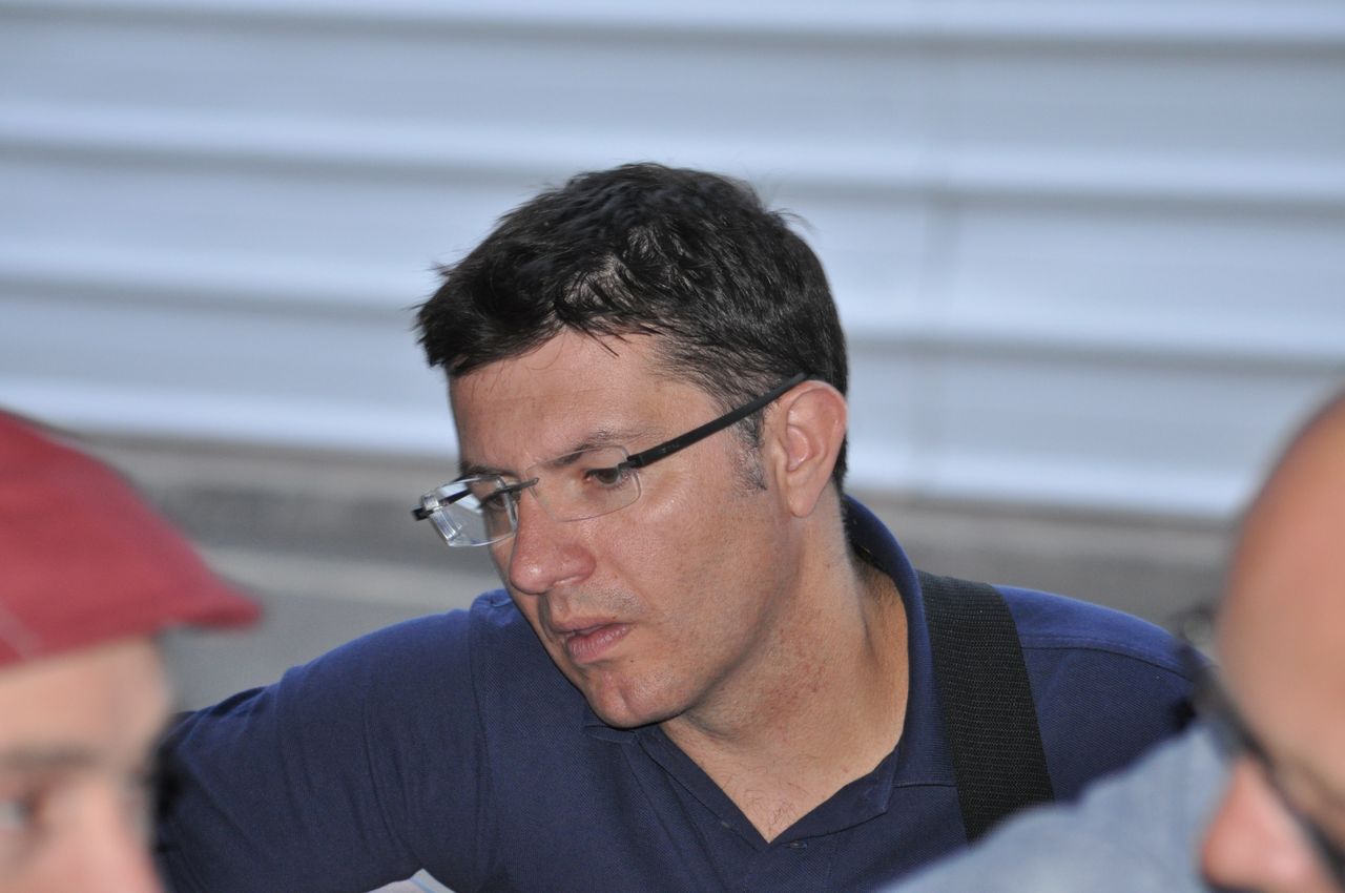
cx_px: 672
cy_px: 446
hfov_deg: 11.2
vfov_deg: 7.5
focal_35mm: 183
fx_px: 6828
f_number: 4.2
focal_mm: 122
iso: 800
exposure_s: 1/60
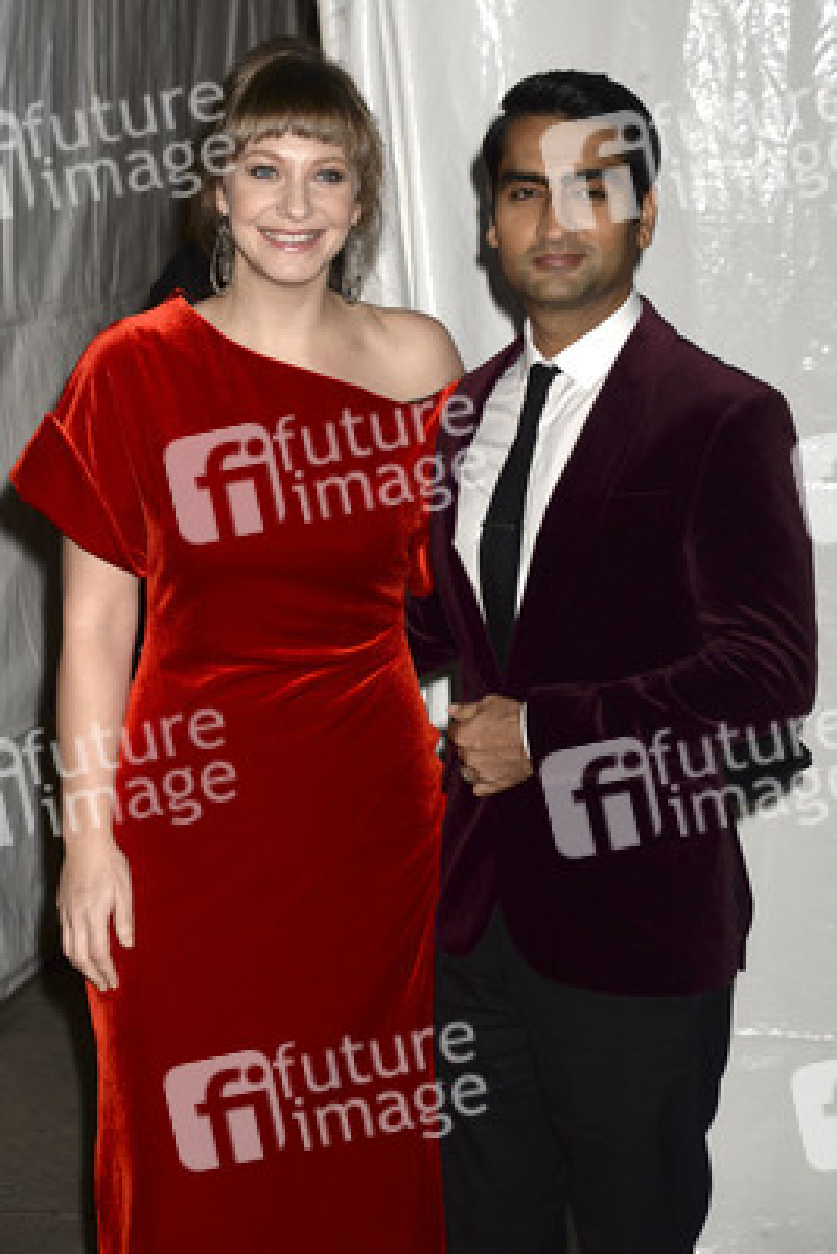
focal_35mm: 92
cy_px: 627
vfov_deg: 22.1
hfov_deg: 14.9
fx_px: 3205
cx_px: 418
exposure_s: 1/250
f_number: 5.3
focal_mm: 92
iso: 800
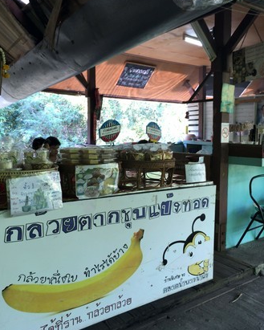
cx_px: 133
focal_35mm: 31
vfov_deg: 57.1
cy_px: 156
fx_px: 303
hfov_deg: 47.1
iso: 32
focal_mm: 4.15
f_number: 2.2
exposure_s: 1/30
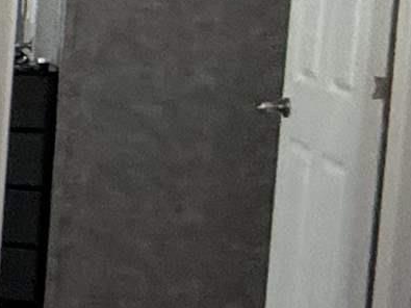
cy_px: 43
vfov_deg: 13.5
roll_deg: +0.6
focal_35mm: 109
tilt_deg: -4.3
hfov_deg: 8.7
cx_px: -1155
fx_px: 1294
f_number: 2.2
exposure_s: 1/60
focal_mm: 2.22
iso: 250
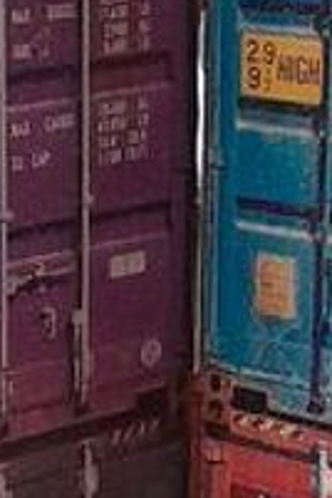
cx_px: -27
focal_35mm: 179
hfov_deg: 7.6
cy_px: 368
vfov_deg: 11.5
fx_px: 2476
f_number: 1.8
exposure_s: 1/50
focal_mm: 3.98
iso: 400
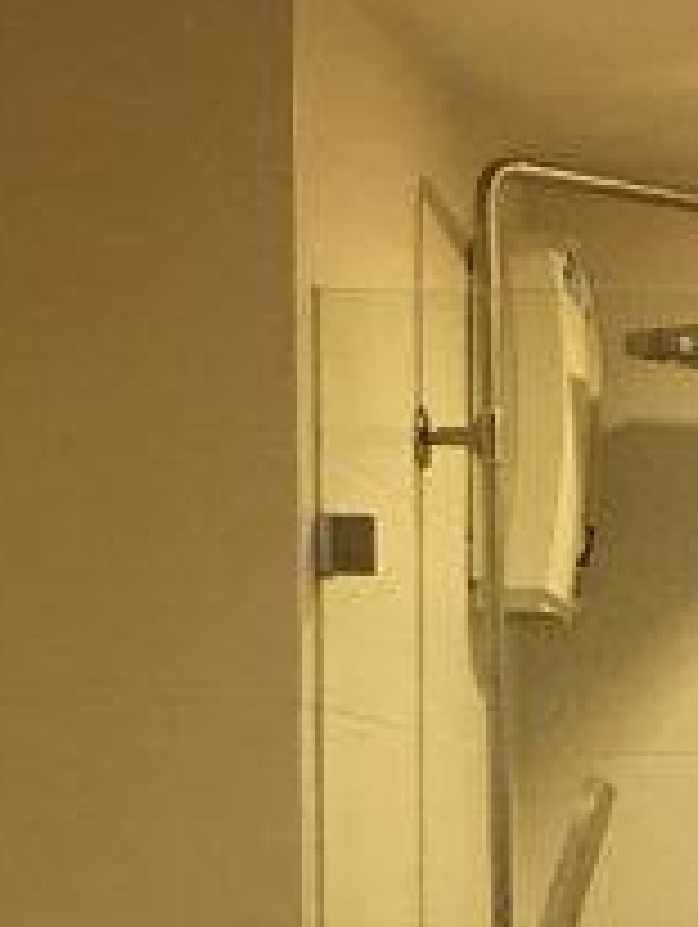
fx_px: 3515
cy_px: 1332
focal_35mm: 131
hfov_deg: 11.1
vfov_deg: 14.2
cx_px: 822
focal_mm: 4.15
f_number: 2.2
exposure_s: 1/10
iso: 80
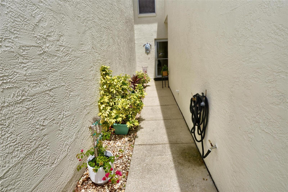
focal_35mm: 18
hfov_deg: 90.1
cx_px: 144
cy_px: 96
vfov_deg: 67.3
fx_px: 144
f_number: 10
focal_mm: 12
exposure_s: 1/200
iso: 100
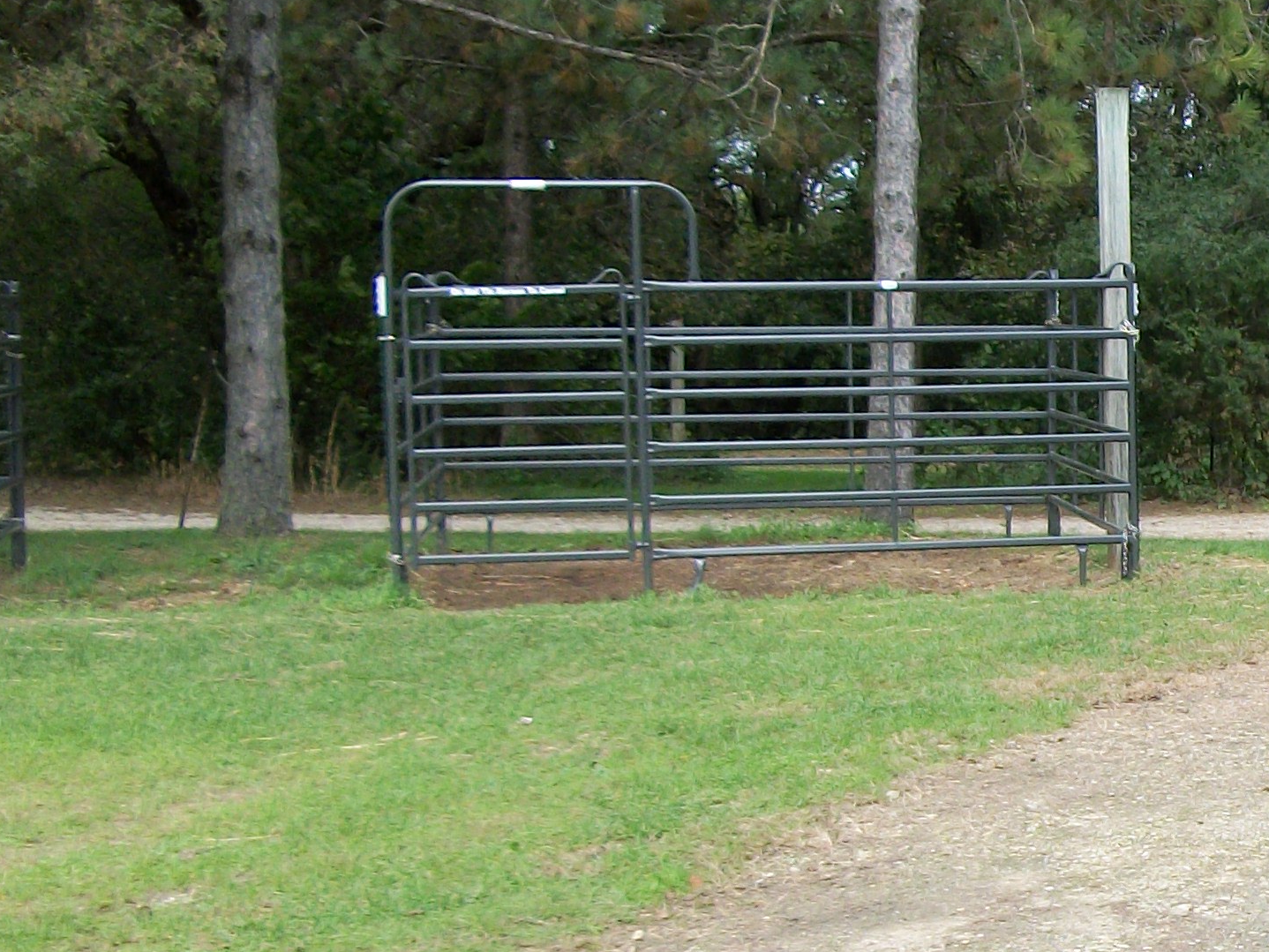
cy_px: 767
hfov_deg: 20.5
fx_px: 3263
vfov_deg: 16.5
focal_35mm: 89
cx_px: 1544
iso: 80
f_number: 2.9
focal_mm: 5.7
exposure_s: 1/250
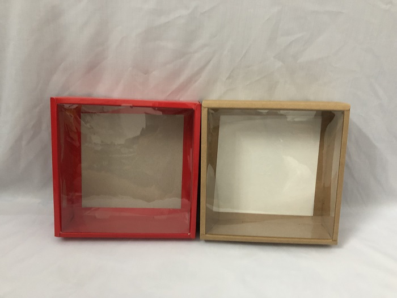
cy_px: 149
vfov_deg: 49.7
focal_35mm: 28
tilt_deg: -26.7
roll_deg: -3.5
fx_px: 321
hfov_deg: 63.4
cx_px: 198
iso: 100
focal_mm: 3.99
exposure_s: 1/12
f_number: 1.8
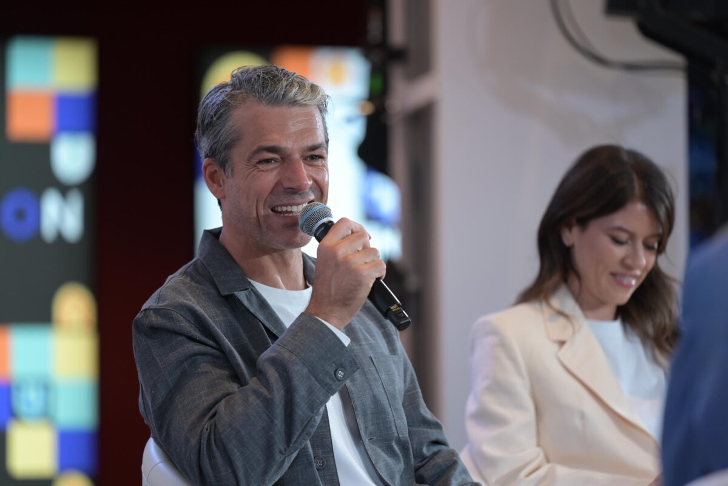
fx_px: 3640
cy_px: 243
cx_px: 364
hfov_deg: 11.4
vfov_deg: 7.6
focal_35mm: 180
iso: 900
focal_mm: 180
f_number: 2.8
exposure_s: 1/400
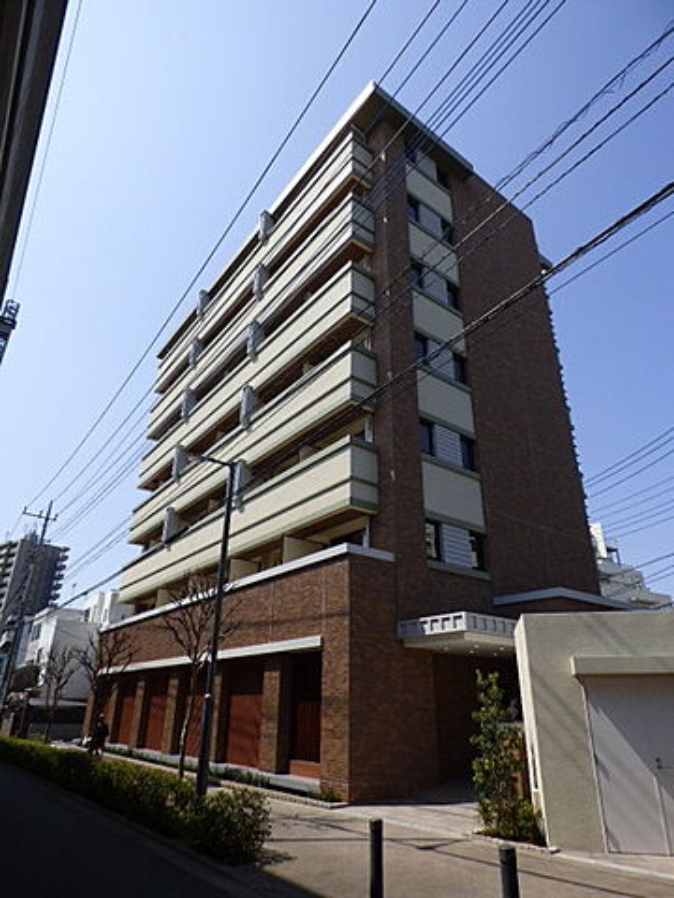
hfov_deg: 66.0
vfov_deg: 81.7
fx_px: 519
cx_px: 337
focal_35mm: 20
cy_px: 449
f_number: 2.8
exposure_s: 1/1600
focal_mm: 3.58
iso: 100
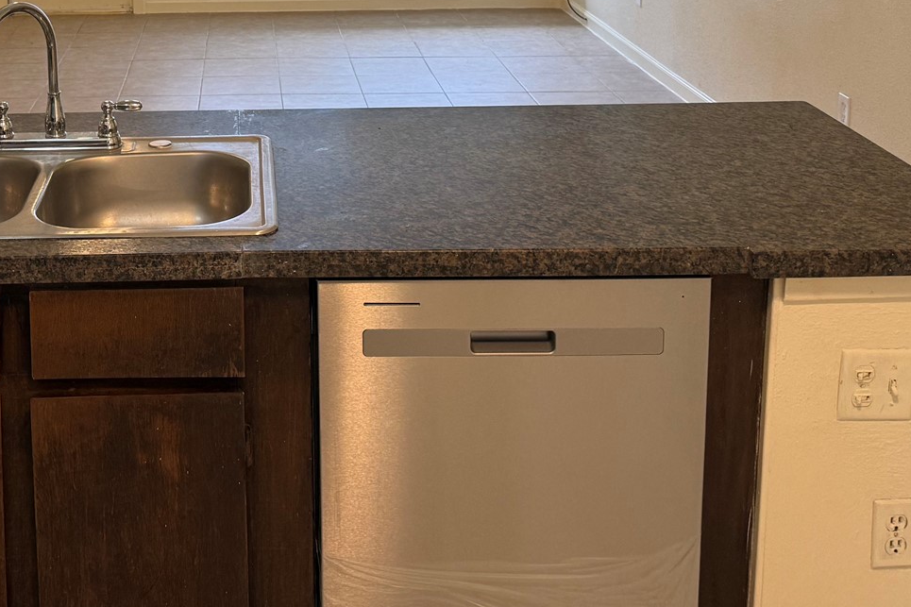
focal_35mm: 53
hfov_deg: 36.6
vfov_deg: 24.1
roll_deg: +0.5
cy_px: -35
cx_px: 218
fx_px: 1341
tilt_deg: -8.7
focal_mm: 6.76
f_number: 1.78
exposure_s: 1/60
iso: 160
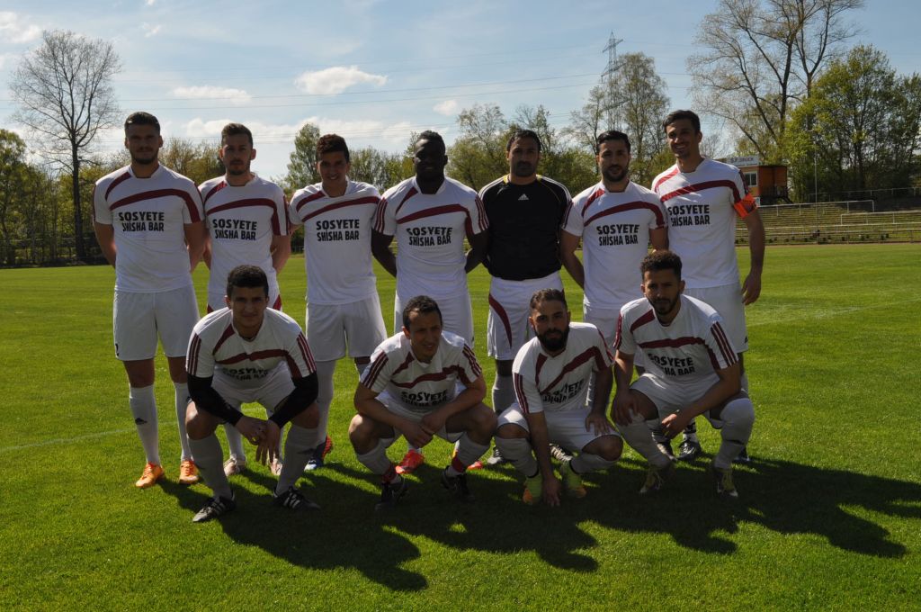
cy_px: 306
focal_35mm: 39
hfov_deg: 49.6
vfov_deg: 34.1
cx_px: 460
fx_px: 996
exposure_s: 1/200
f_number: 14
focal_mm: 26
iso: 200
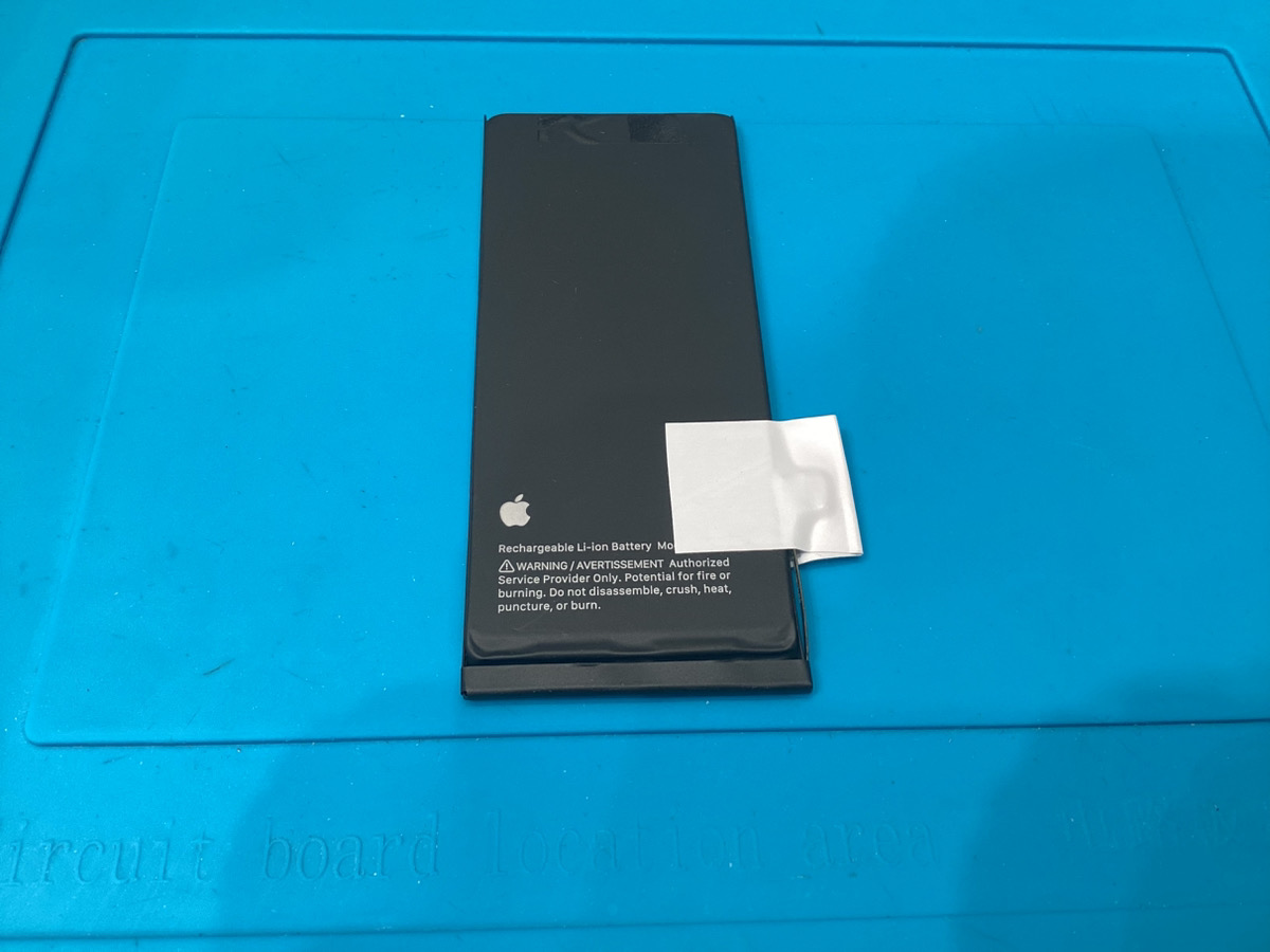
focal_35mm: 31
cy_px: 476
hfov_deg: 58.4
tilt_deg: -57.9
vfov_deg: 45.4
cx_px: 635
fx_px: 1137
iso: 64
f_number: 2.4
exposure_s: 1/50
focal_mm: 3.3
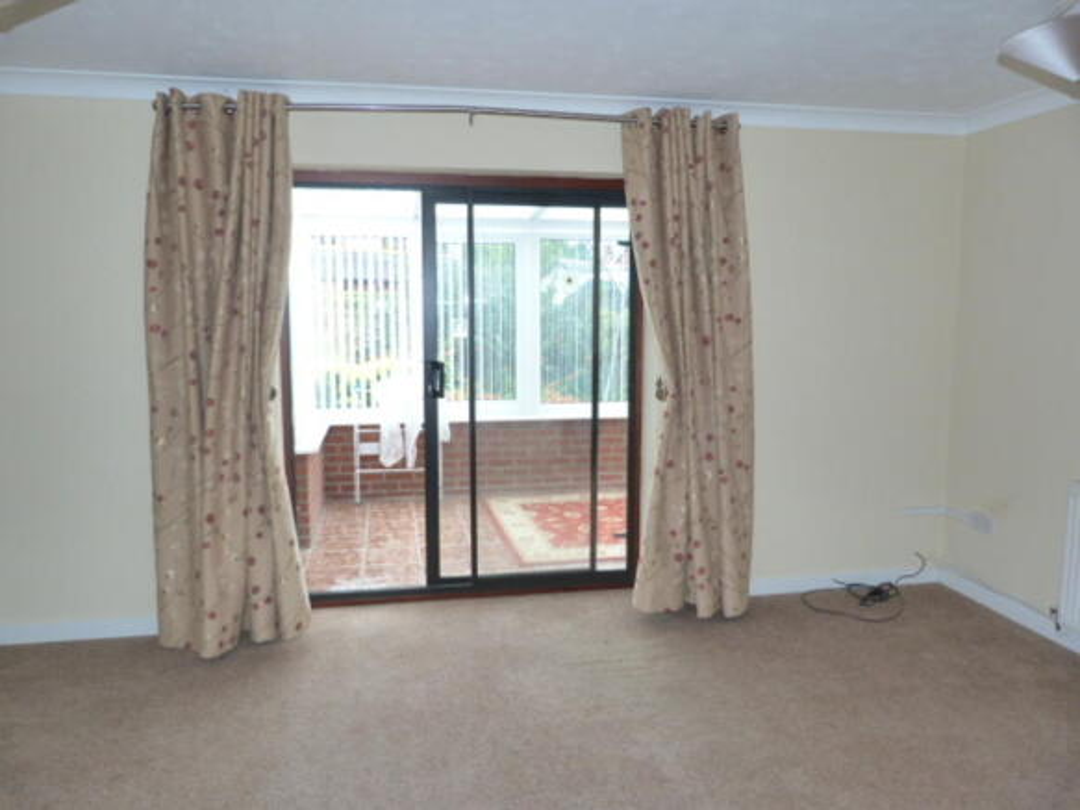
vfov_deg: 54.9
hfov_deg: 69.4
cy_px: 405
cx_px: 540
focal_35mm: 25
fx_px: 780
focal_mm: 4.5
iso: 125
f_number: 2.8
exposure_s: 1/60
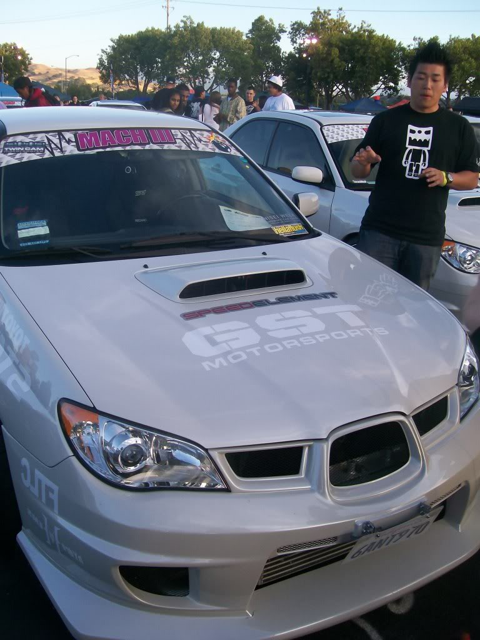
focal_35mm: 36
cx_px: 240
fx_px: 666
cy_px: 320
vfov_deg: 51.4
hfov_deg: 39.7
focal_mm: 6
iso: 80
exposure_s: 1/285
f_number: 2.7
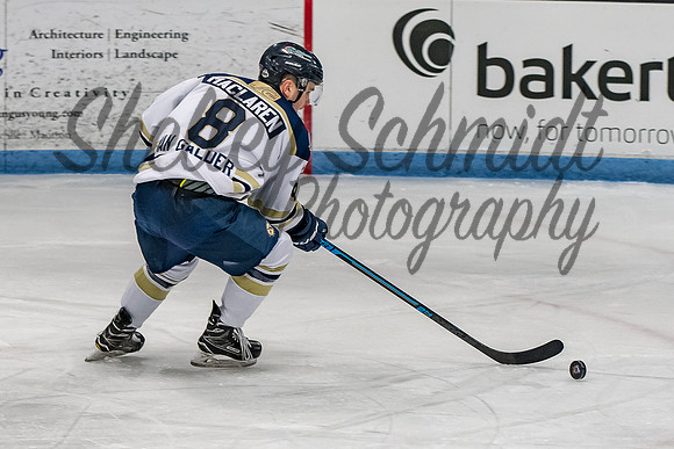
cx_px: 244
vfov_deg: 5.1
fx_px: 5014
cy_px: 157
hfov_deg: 7.7
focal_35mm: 268
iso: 1600
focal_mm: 105
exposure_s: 1/800
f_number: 3.5
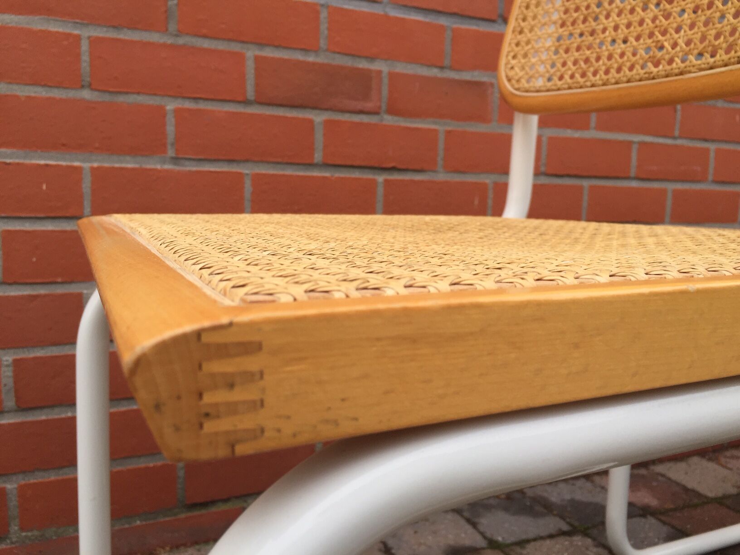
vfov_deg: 48.2
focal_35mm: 29
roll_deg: -2.0
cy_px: 278
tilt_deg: -6.9
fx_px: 620
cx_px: 370
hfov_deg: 61.7
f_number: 2.2
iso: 32
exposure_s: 1/356
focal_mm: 4.15
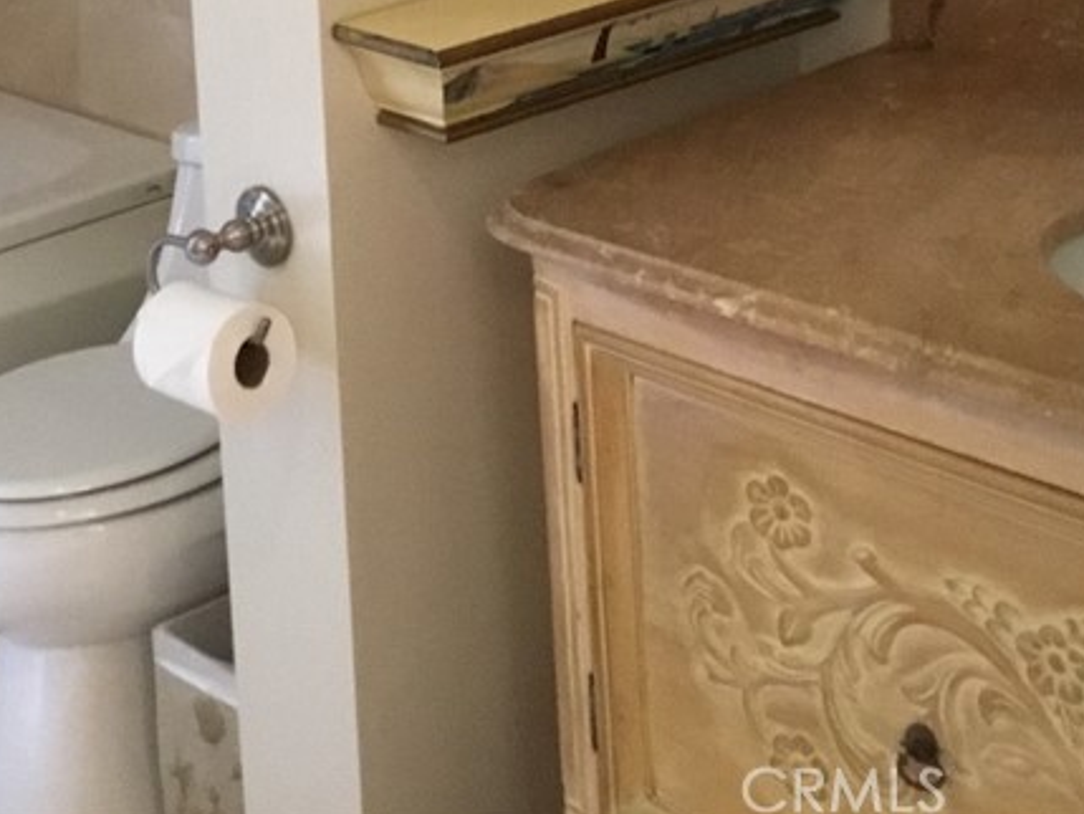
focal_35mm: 74
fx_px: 2318
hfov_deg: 26.1
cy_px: -144
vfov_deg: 18.9
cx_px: 311
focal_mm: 3.3
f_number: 2.4
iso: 250
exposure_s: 1/30
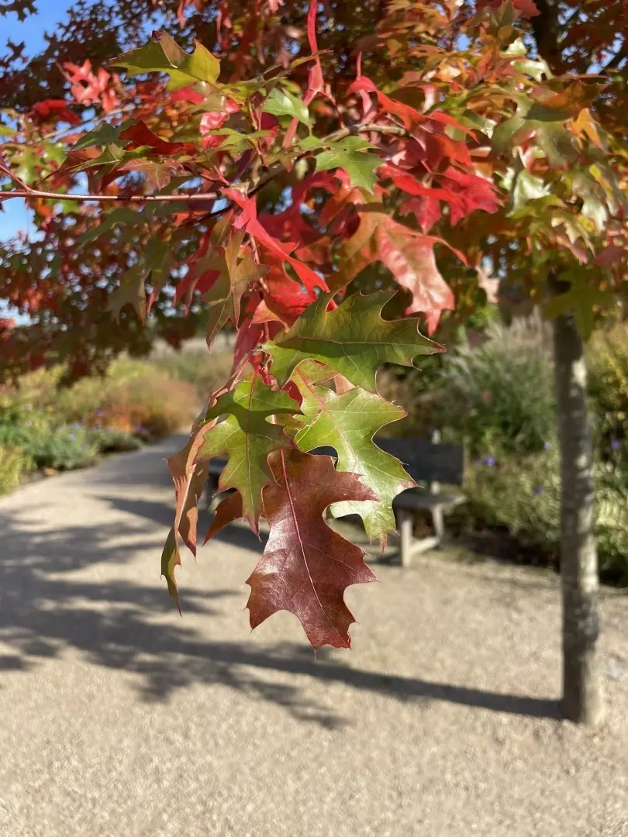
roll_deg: +3.9
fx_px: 629
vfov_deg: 67.3
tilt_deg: -8.0
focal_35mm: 26
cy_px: 418
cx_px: 314
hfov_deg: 53.1
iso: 32
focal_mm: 4.2
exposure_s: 1/1416
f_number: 1.6
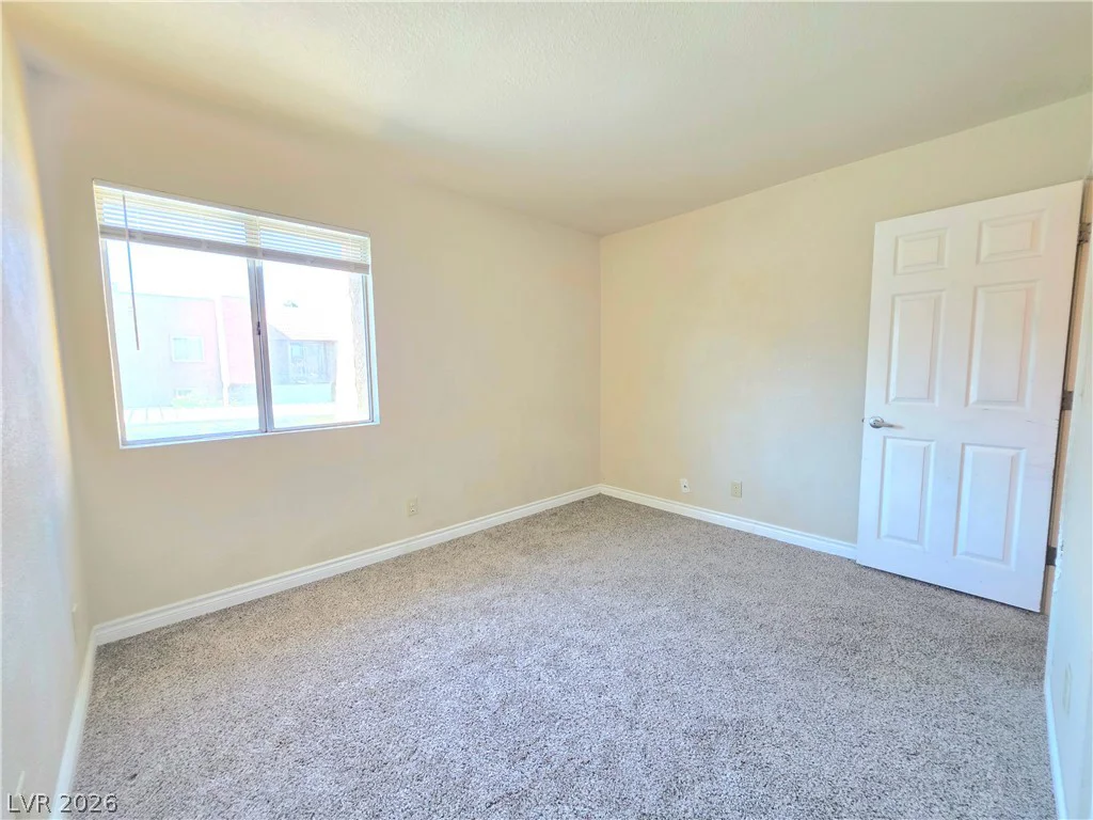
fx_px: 410
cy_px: 410
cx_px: 546
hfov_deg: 106.2
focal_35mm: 13
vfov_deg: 89.9
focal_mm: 2.2
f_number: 1.9
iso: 500
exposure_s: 1/244
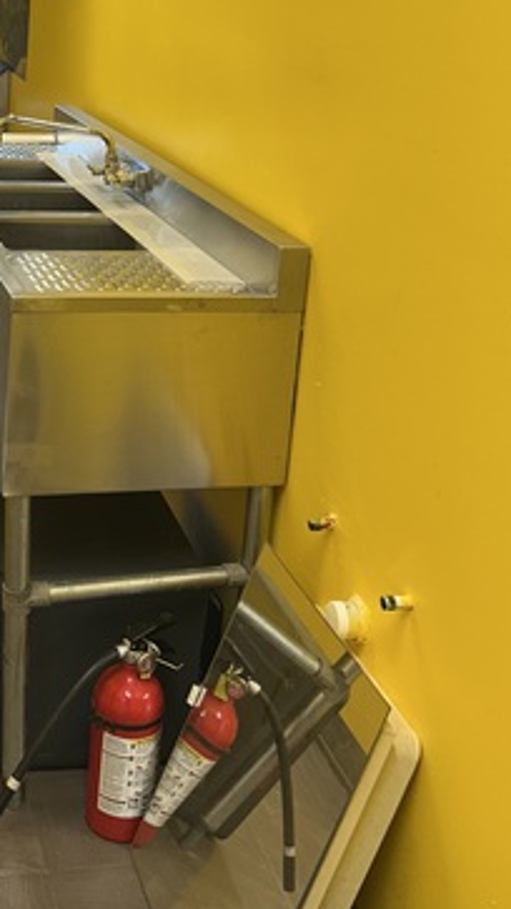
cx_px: 20
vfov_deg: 39.6
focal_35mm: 50
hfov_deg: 23.1
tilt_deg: -10.5
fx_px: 1205
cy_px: 170
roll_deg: -4.5
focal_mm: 5.7
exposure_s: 1/120
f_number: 1.5
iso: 50
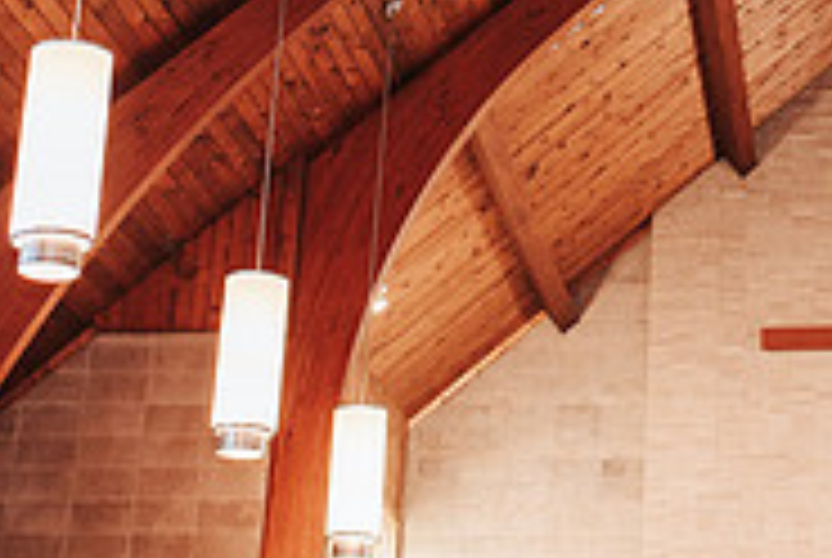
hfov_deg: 17.9
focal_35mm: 110
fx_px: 2546
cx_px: 922
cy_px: -191
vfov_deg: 12.1
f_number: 3.2
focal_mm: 35
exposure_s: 1/125
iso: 1000
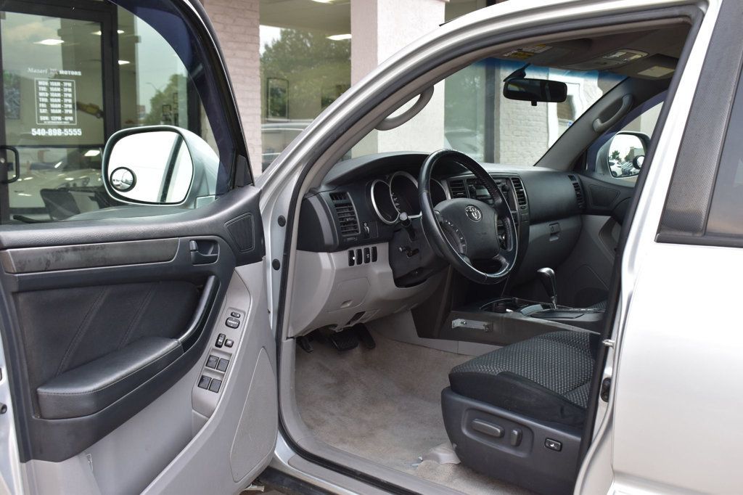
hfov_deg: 49.6
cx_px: 372
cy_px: 248
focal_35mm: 39
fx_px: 805
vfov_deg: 34.2
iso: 400
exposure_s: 1/80
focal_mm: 26
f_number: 8
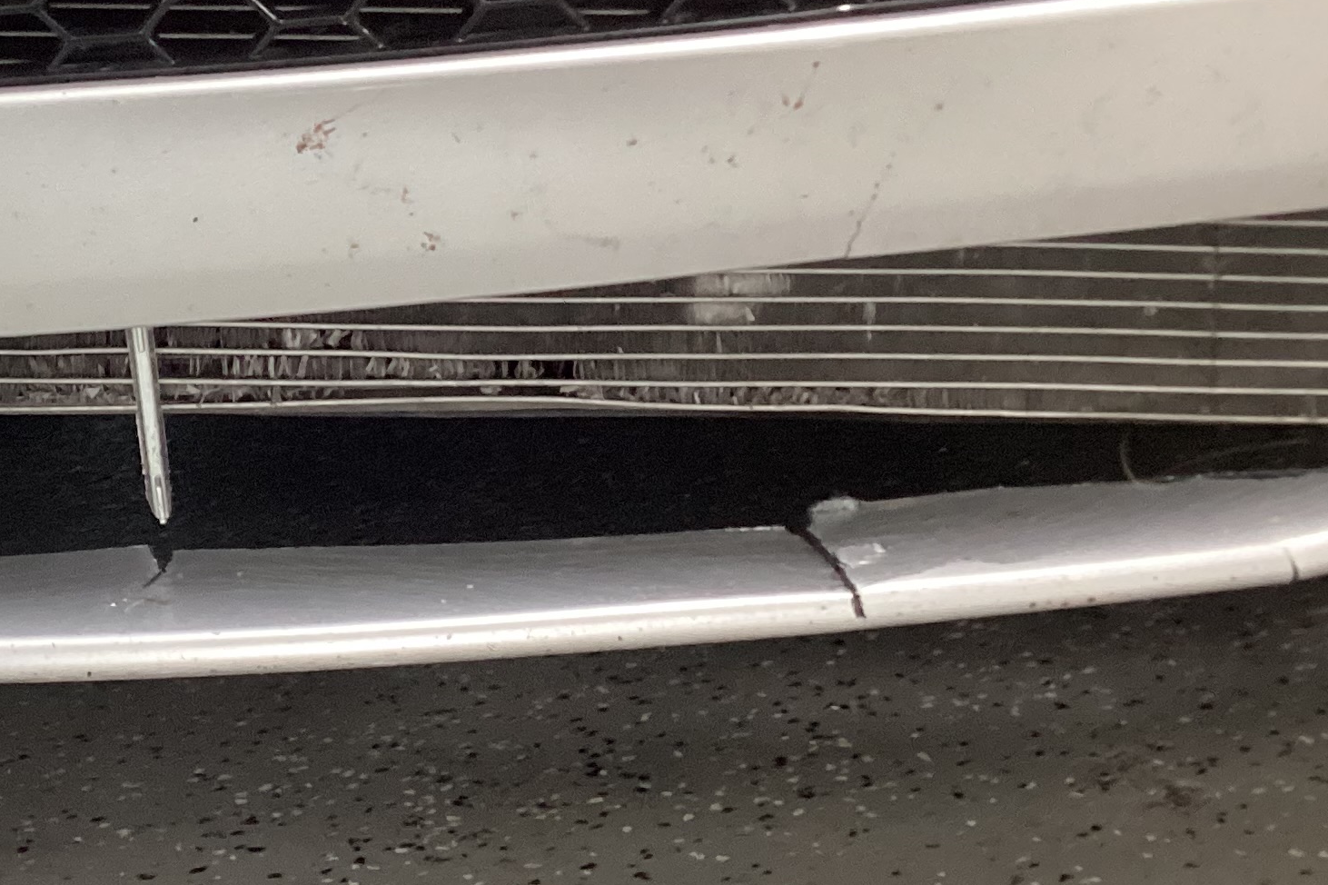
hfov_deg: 27.6
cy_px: 461
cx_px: 288
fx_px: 2655
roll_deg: +6.9
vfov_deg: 18.9
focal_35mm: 72
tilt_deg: -17.5
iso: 250
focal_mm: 3.3
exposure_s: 1/33
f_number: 2.4
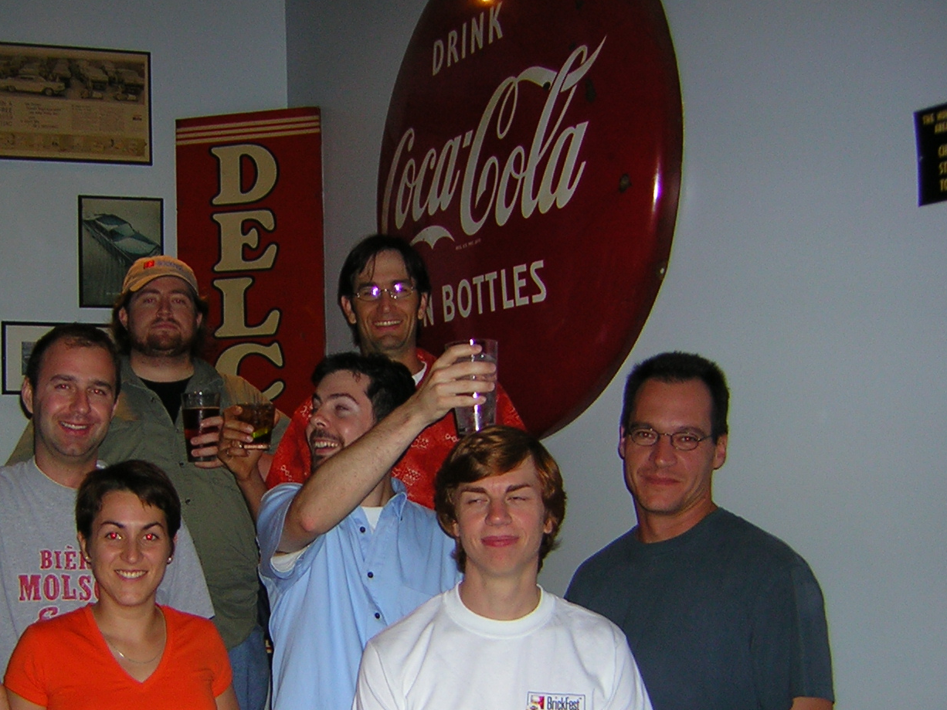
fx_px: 1286
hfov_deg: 40.2
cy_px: 450
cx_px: 363
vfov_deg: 30.7
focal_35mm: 47
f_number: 2.6
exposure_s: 1/60.1
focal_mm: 4.7
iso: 50
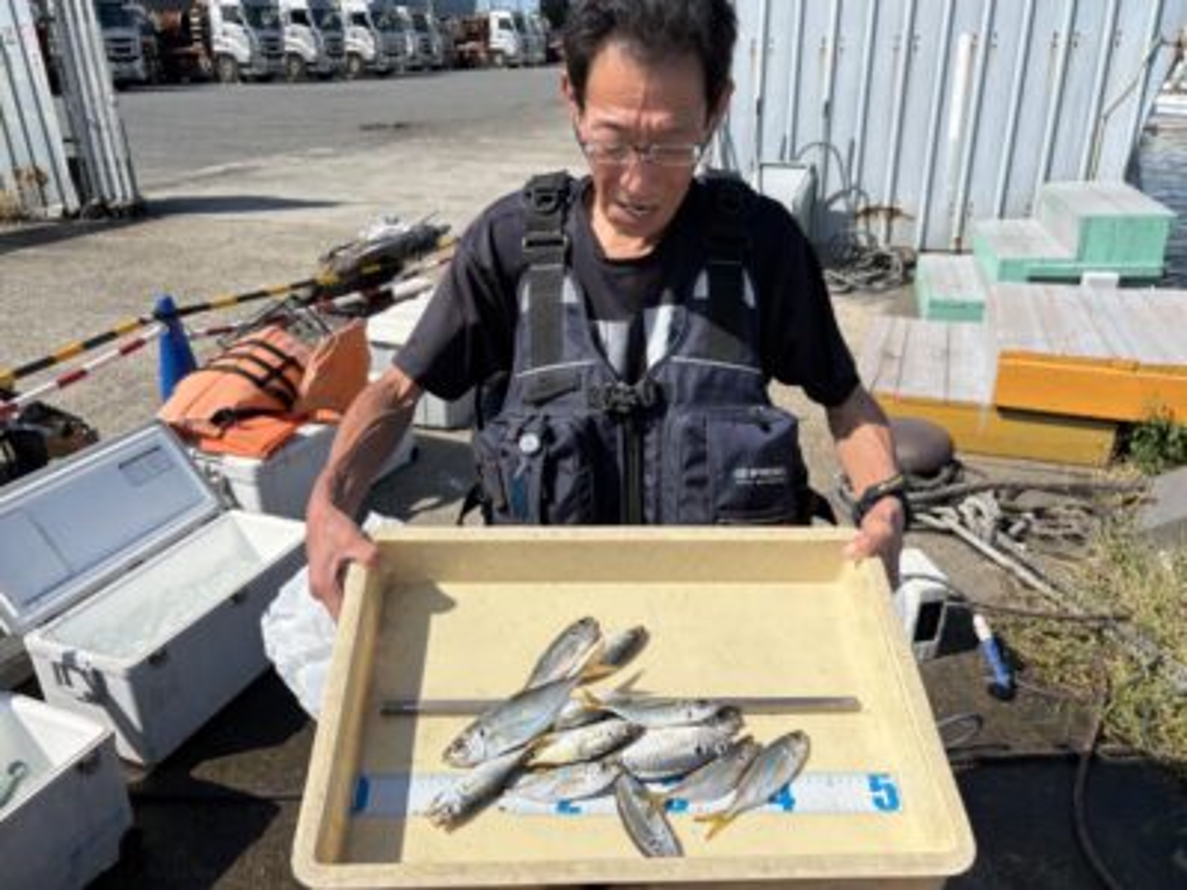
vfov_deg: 53.1
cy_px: 445
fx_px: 892
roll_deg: +2.5
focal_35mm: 26
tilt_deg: -22.7
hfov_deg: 67.3
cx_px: 594
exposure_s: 1/4329
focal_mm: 5.96
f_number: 1.6
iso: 50
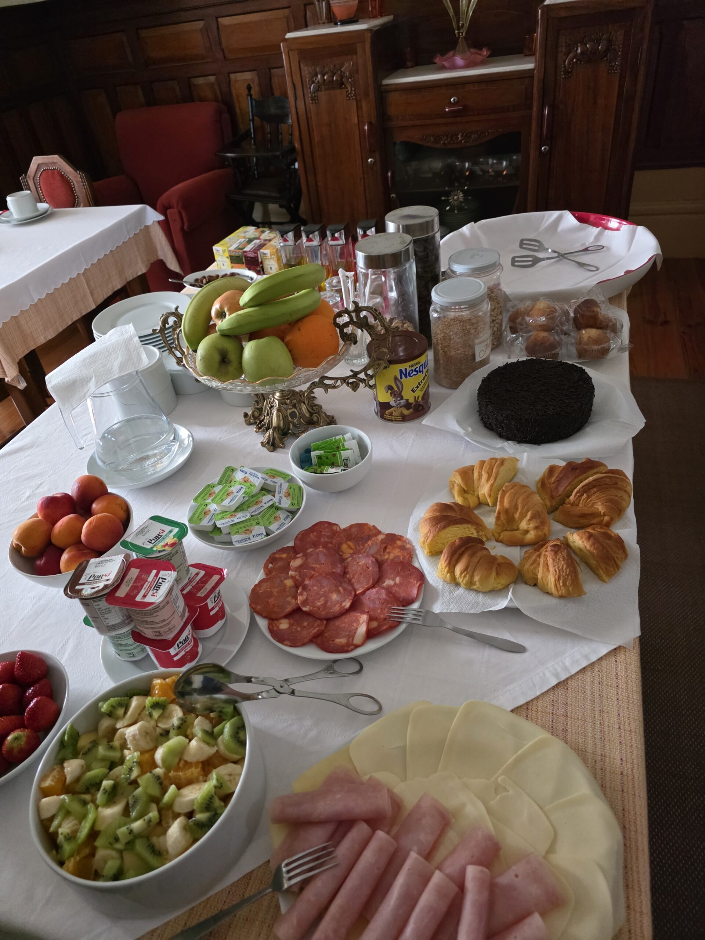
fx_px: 625
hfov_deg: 58.9
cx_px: 352
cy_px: 470
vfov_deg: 73.9
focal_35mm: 23
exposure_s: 1/120
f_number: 1.7
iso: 1600
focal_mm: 6.3
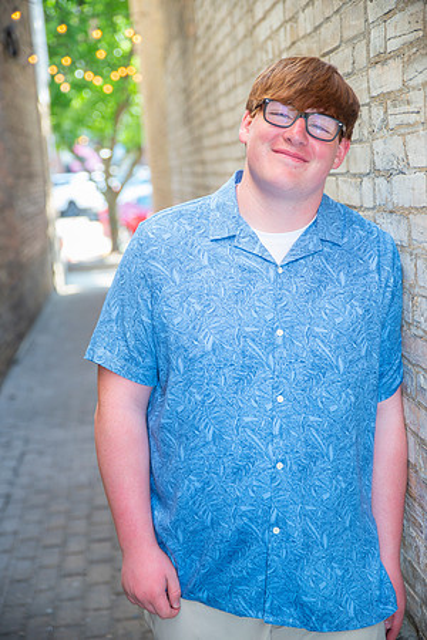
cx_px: 214
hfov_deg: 24.6
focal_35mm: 55
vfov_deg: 36.2
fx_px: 978
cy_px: 320
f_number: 2.8
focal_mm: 55
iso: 160
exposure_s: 1/100
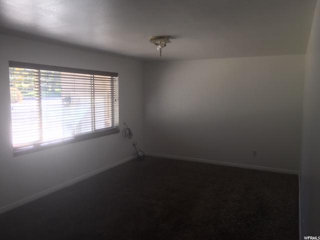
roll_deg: +0.2
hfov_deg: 61.7
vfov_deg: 48.2
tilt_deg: -5.1
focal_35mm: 29
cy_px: 120
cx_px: 160
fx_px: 268
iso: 25
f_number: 2.2
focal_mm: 4.15
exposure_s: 1/60
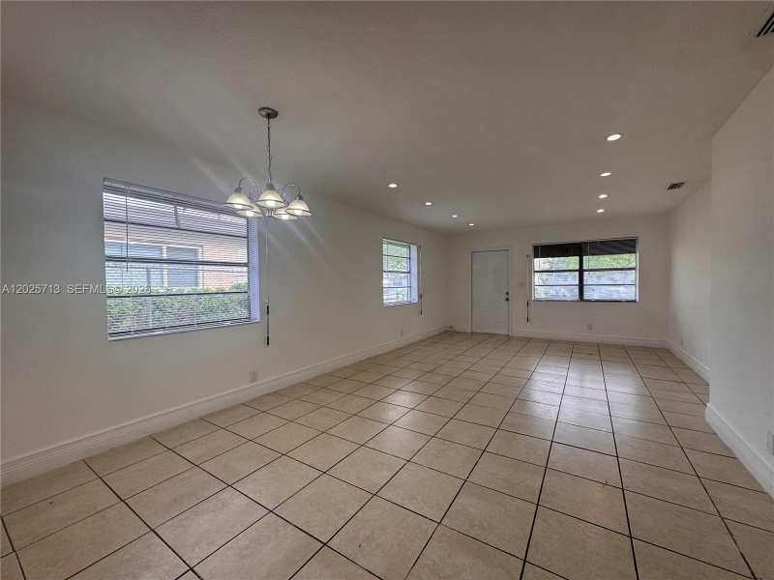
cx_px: 387
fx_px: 313
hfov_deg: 102.1
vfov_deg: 85.7
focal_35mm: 14
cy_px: 290
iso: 50
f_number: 2.2
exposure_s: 1/120
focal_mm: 2.22
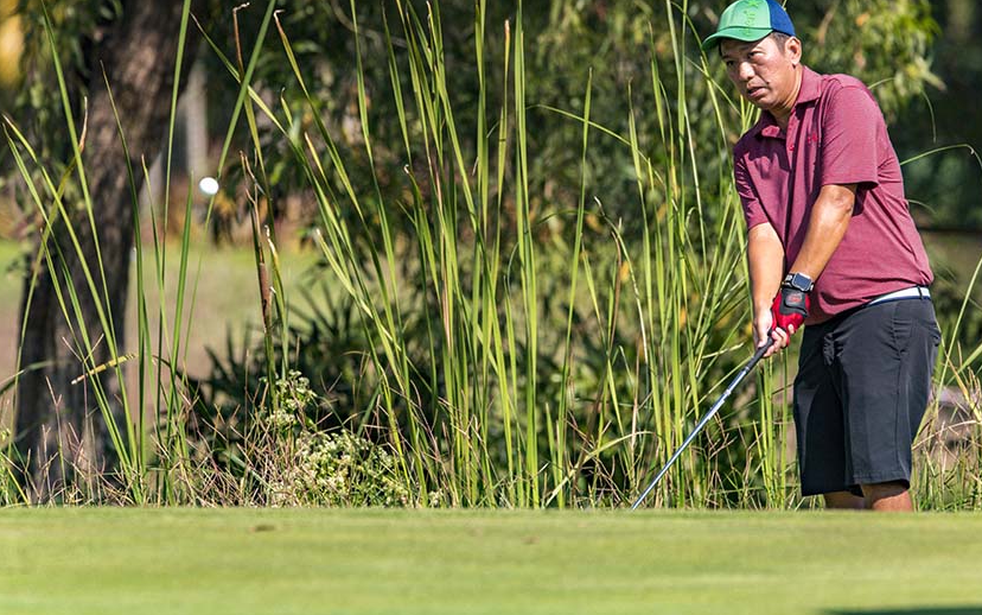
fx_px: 20559
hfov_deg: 2.7
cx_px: 559
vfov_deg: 1.7
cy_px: 242
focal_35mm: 768
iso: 320
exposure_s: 1/2000
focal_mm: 650
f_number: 8
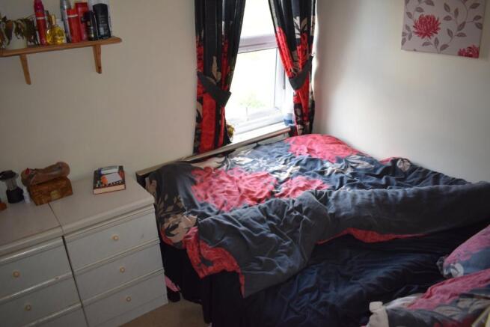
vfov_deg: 48.0
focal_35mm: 27
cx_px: 245
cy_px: 164
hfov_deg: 67.4
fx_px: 368
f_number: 4.5
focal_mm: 18
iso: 800
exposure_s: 1/80
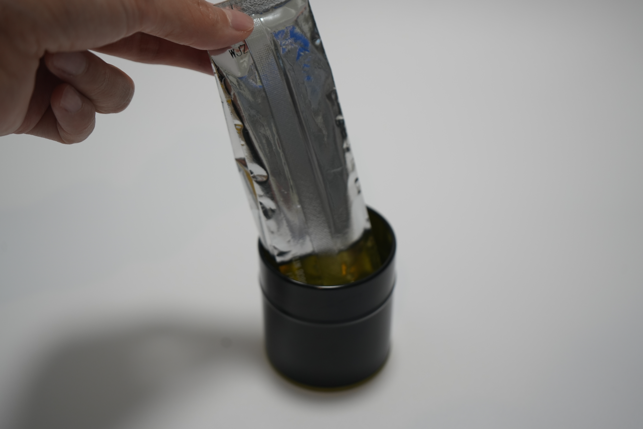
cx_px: 322
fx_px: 893
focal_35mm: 50
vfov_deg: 27.0
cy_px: 214
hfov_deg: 39.6
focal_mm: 50
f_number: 4.5
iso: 500
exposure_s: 1/60
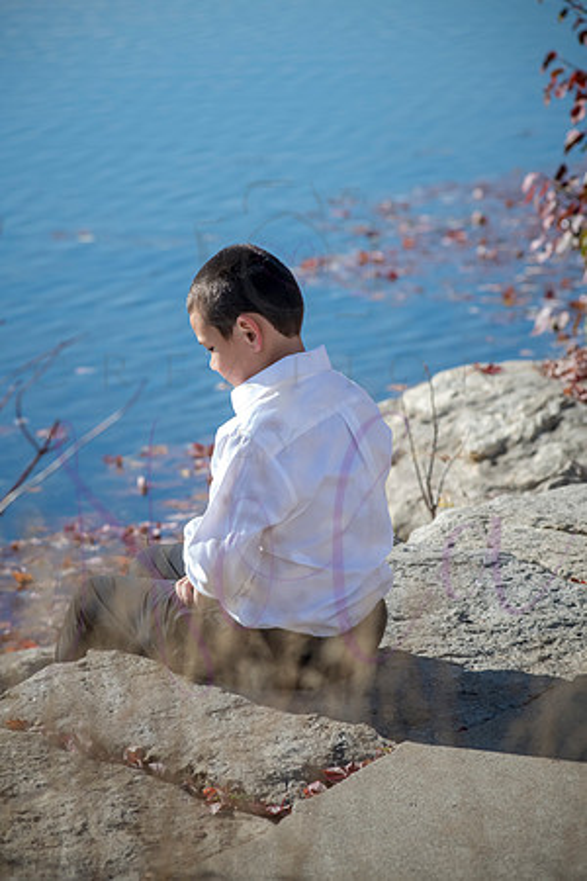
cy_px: 440
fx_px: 3546
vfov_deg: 14.2
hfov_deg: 9.5
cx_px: 294
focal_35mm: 145
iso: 400
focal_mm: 145
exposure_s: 1/800
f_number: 6.3
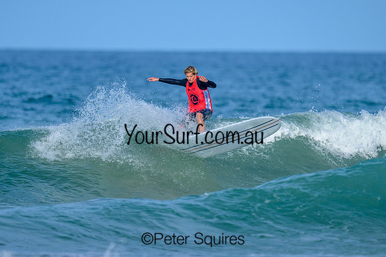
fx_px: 11796
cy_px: 104
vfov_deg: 1.3
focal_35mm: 1100
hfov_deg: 1.9
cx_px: 172
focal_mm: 800
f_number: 6.3
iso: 250
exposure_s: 1/2000
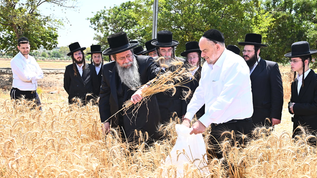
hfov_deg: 50.5
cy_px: 92
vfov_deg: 29.7
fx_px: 336
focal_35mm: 40
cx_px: 159
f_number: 6.3
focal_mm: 38
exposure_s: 1/200
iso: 160
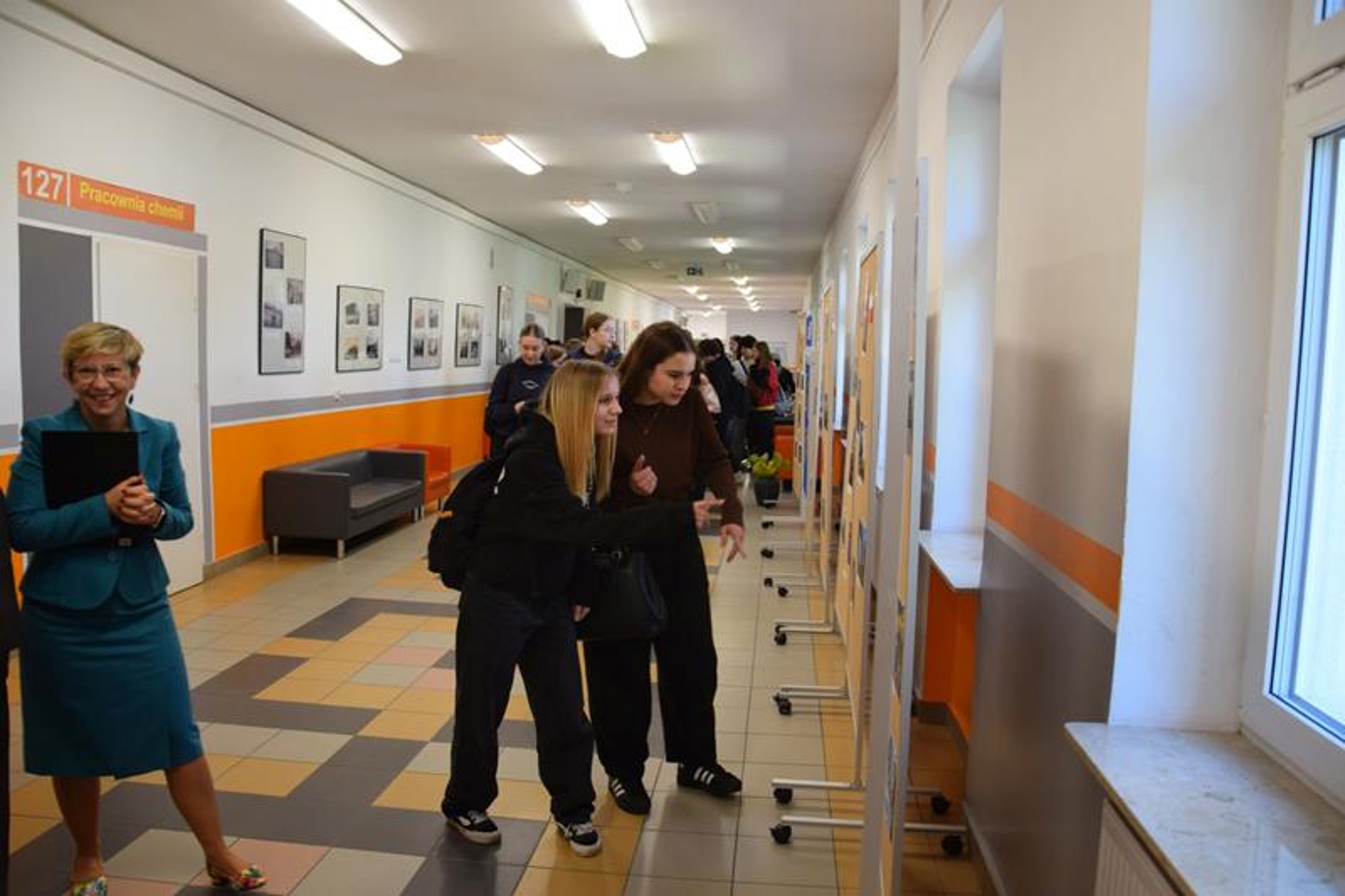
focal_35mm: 27
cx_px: 672
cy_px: 448
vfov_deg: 47.9
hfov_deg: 67.4
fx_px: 1008
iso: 640
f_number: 4
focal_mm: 18
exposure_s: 1/60
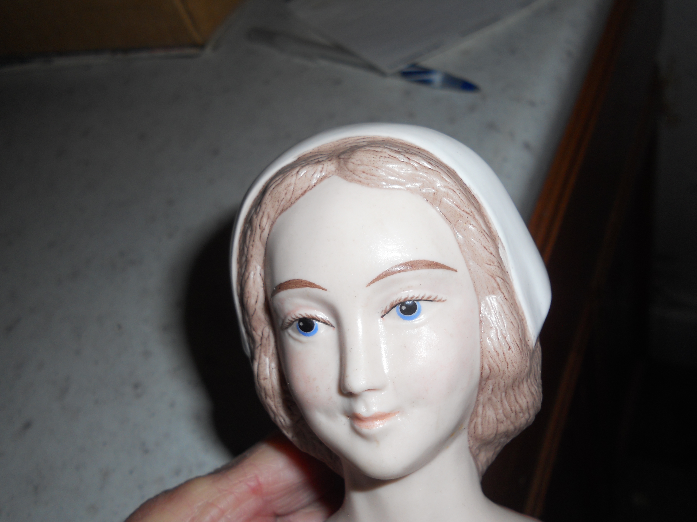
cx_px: 348
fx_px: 644
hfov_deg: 56.8
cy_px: 261
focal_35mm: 32
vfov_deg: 44.2
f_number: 8.8
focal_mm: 5.8
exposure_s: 1/25
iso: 80
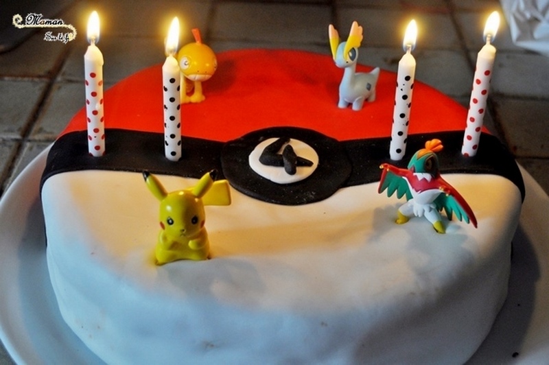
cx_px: 274
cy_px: 182
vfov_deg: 29.8
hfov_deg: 43.6
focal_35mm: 45
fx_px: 686
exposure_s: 1/60
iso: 640
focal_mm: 30
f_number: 4.5
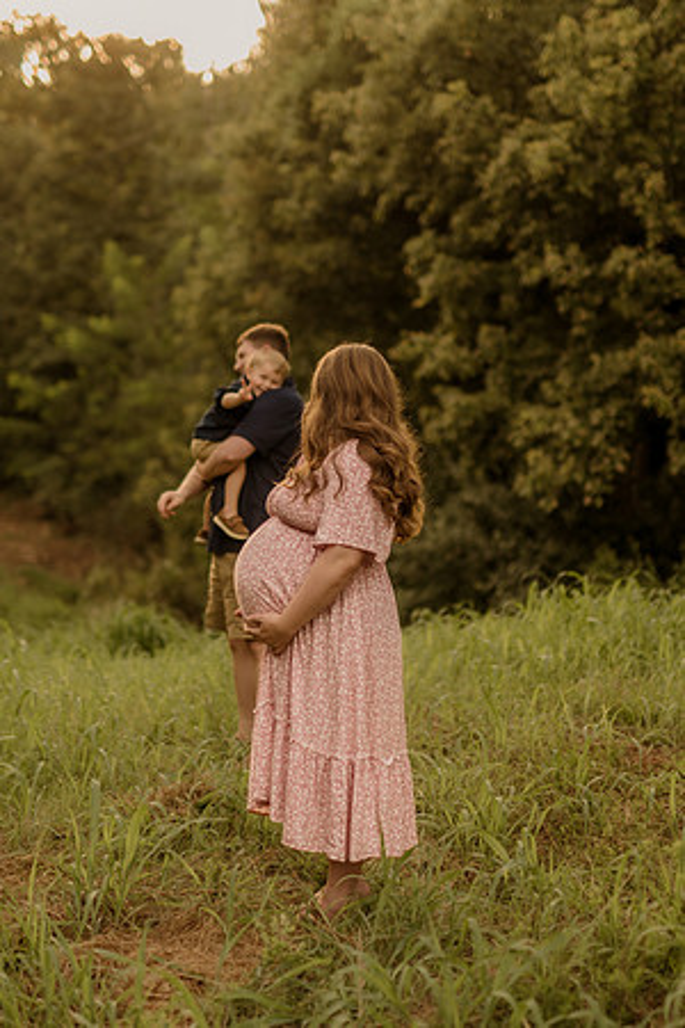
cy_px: 514
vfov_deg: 27.0
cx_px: 342
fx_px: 2140
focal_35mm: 75
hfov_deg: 18.2
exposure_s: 1/800
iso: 125
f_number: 1.8
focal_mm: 50
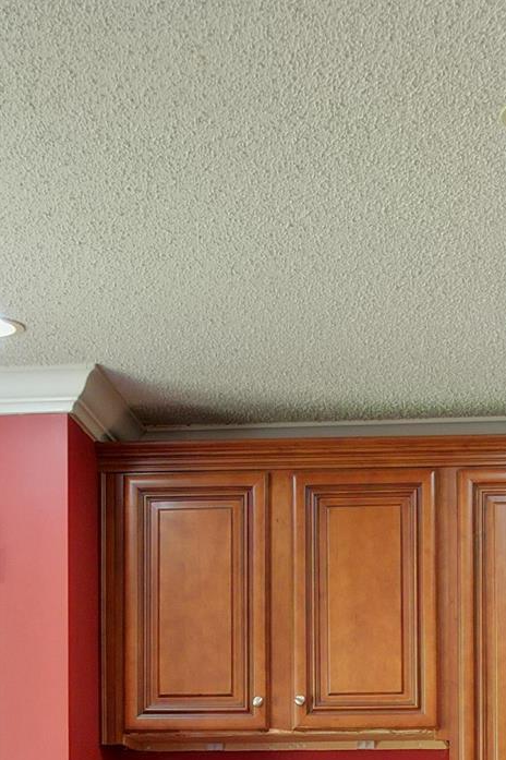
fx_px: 2047
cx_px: 418
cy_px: 889
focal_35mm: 97
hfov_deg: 14.0
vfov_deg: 19.9
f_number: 2.8
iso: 110
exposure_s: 1/20
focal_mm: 8.38
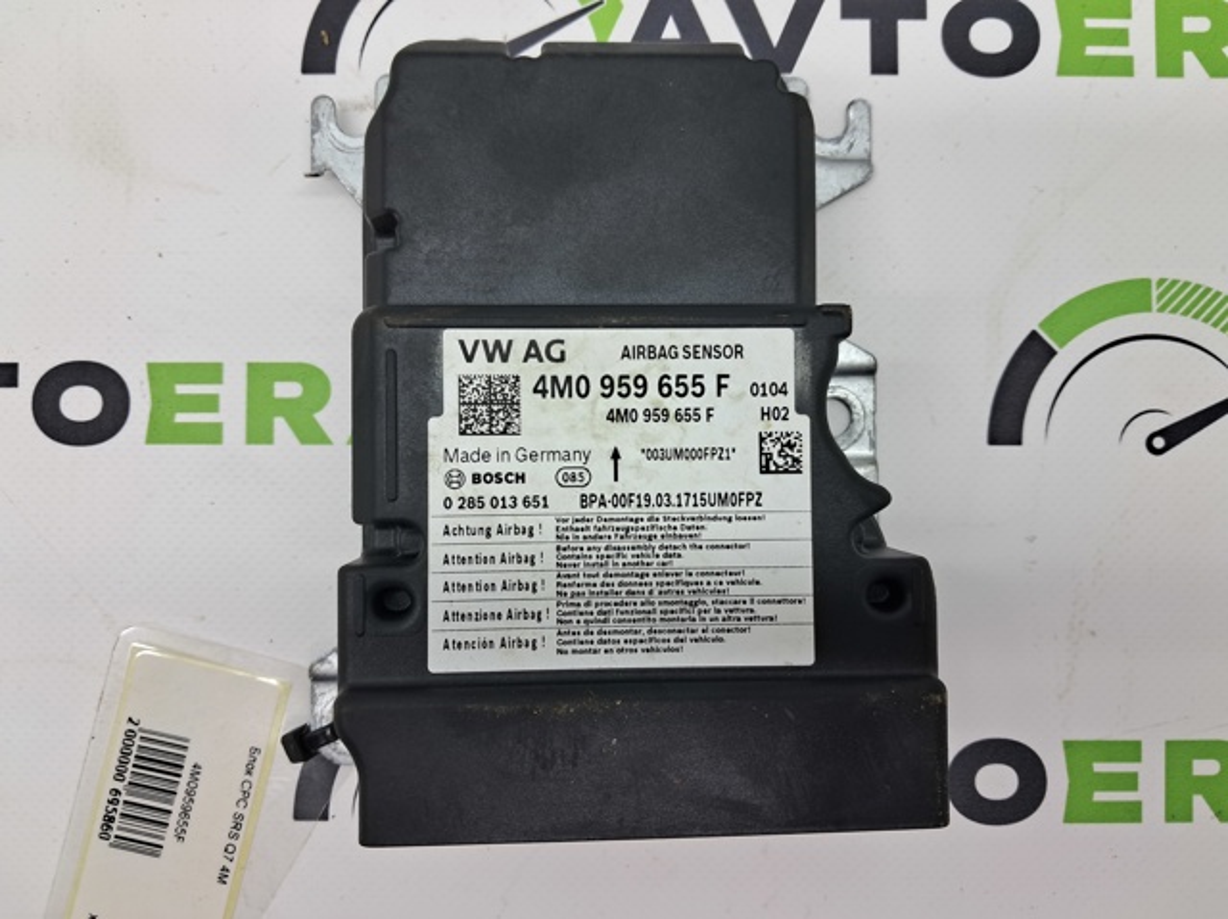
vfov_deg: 51.3
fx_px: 957
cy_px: 460
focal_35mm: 27
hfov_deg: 65.4
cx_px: 614
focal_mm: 4
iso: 50
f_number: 1.8
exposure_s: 1/100
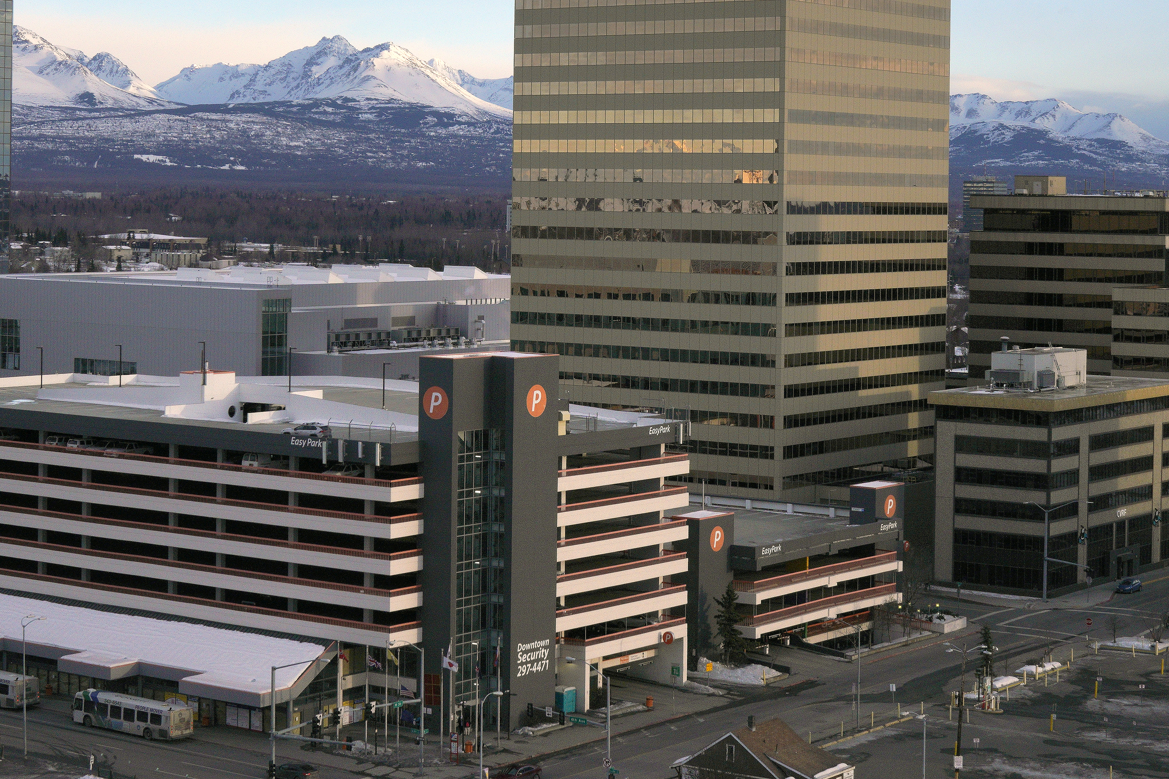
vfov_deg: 17.4
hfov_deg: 26.0
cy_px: 205
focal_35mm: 78
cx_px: 651
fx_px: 2533
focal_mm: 35
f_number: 11
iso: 200
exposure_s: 1/320
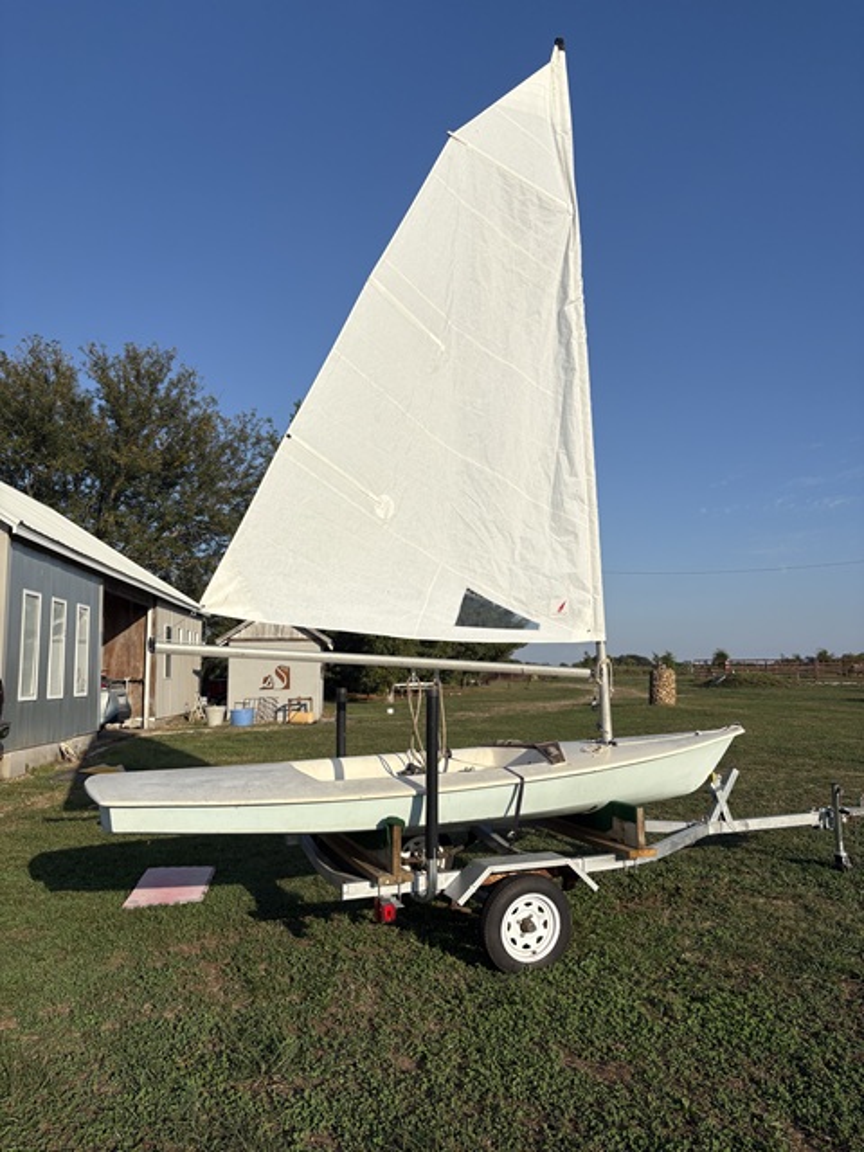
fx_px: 865
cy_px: 576
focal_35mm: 26
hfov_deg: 53.1
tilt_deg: +6.4
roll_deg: +0.2
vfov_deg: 67.3
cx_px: 432
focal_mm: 5.96
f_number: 1.6
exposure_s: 1/6993
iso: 50
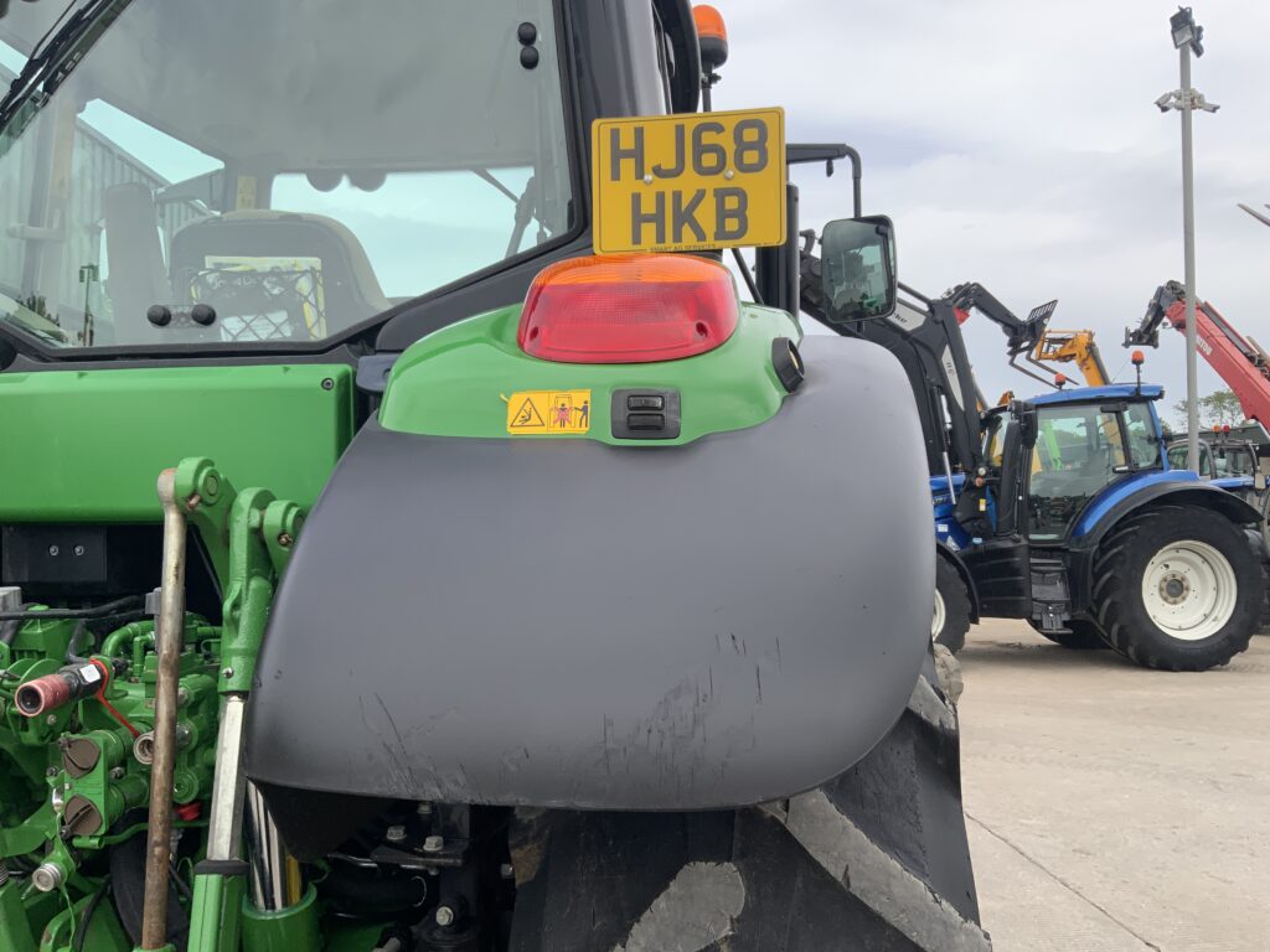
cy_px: 476
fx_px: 1064
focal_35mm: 29
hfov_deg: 61.7
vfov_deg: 48.2
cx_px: 635
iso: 16
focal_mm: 3
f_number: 1.8
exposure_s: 1/829
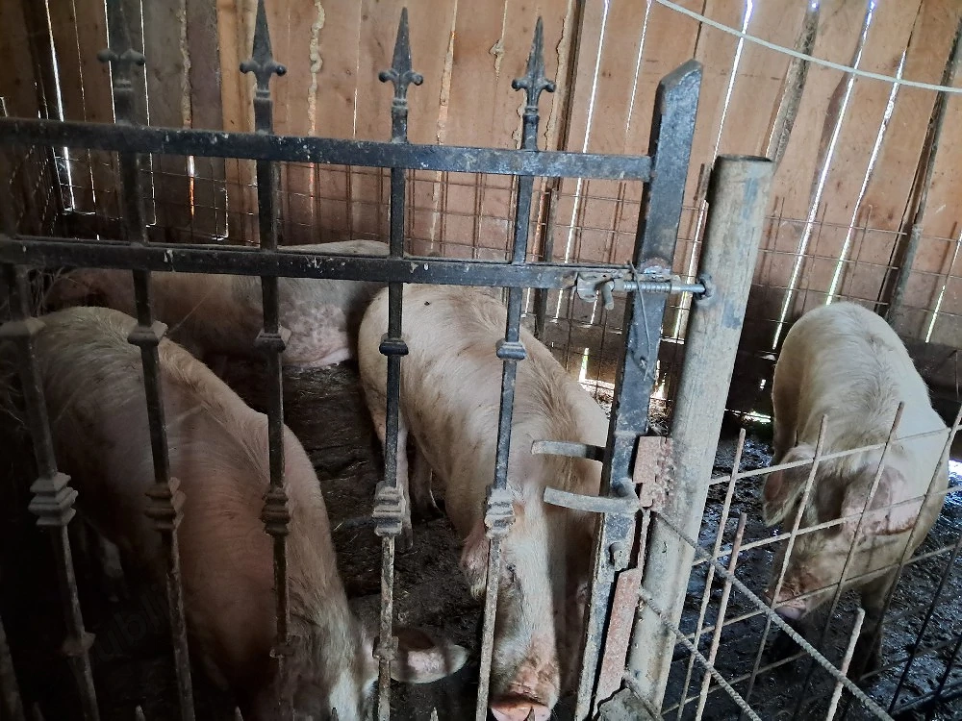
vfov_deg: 51.4
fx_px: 750
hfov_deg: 65.3
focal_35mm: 27
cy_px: 360
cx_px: 481
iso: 1000
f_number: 1.8
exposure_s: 1/20
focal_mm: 4
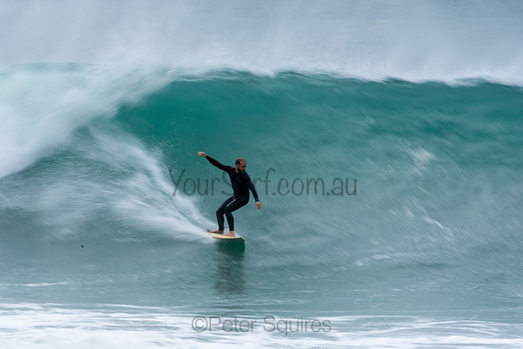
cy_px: 174
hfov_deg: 2.7
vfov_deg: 1.8
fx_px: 10898
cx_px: 262
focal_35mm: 750
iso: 100
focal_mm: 500
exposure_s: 1/25
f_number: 25
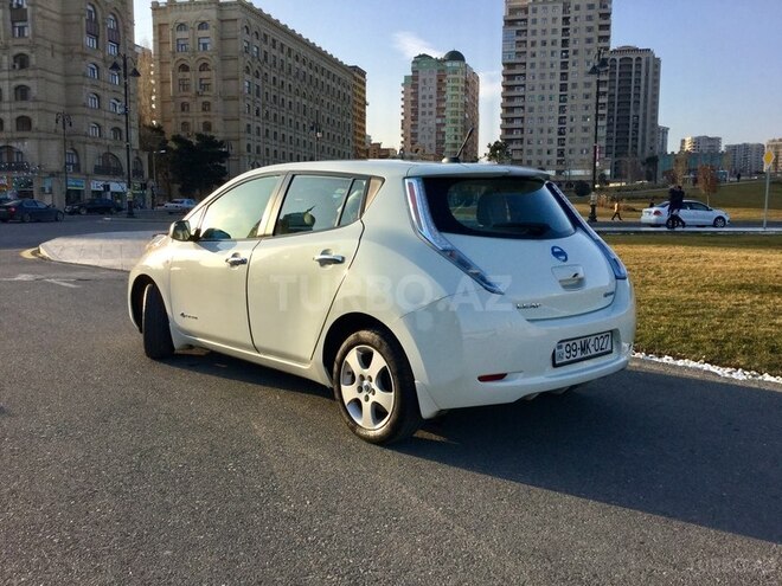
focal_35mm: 31
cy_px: 293
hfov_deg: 58.4
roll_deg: -1.4
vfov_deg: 45.4
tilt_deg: -7.4
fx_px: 700
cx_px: 391
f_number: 2.4
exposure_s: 1/806
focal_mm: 3.3
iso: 25
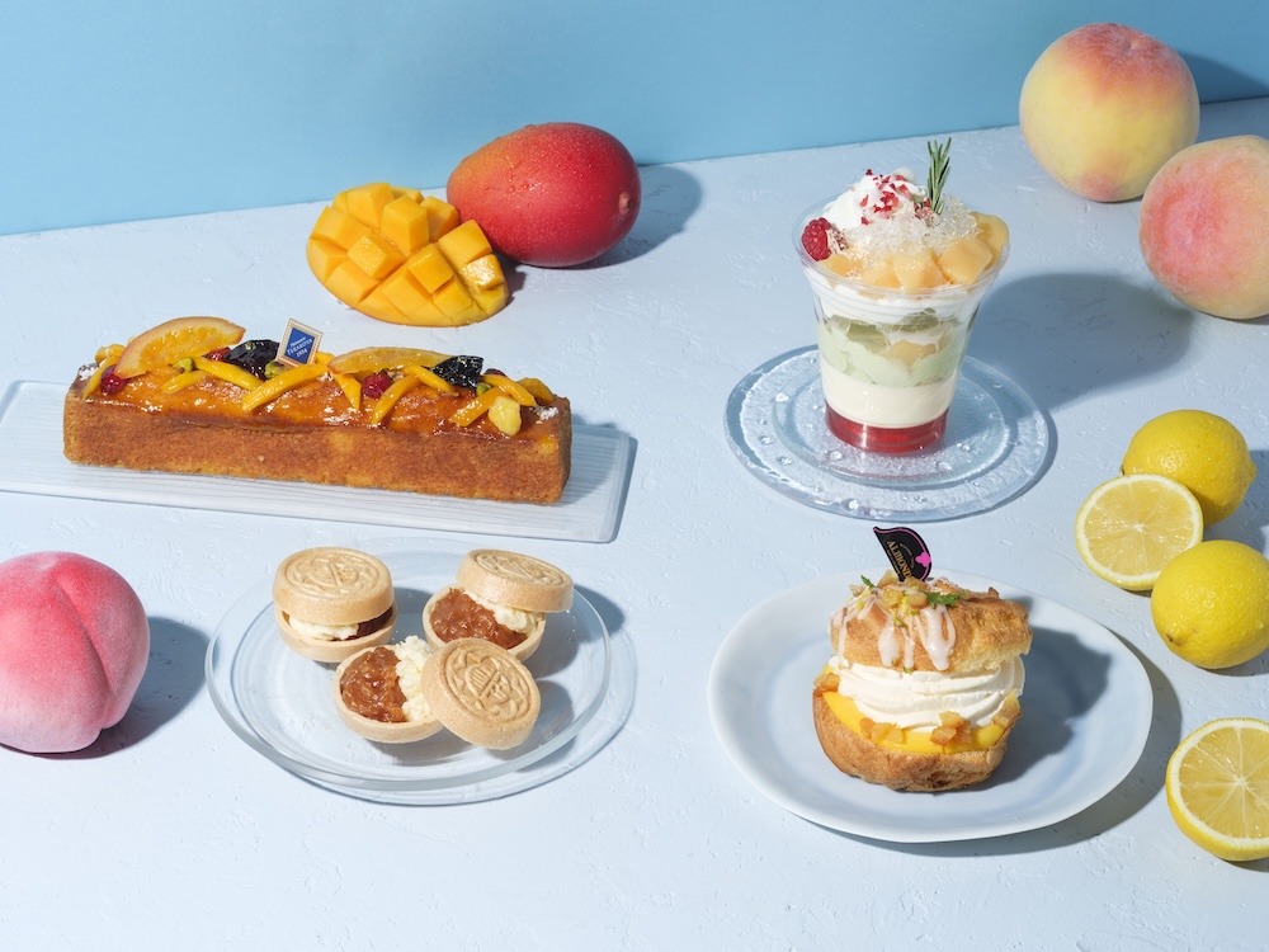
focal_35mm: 71
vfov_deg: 20.7
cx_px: 634
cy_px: 476
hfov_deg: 27.4
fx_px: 2603
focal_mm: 90
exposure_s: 1/125
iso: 100
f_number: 11
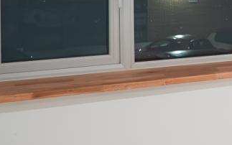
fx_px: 613
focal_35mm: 97
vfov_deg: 13.1
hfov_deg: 15.3
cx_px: 511
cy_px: -29
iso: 1000
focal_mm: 16
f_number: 4
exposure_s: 1/160
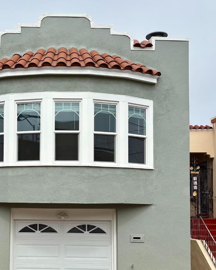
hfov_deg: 27.3
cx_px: 33
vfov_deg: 34.4
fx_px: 432
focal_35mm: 54
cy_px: 184
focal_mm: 5.96
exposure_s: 1/5348
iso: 50
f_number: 1.6
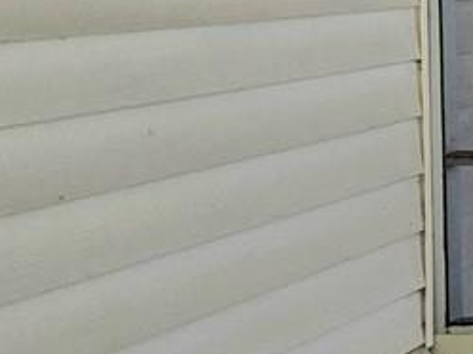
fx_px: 1148
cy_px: -29
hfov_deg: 14.6
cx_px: 1142
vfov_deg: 17.0
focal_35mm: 84
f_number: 1.9
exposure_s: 1/1111
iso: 40
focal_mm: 2.2
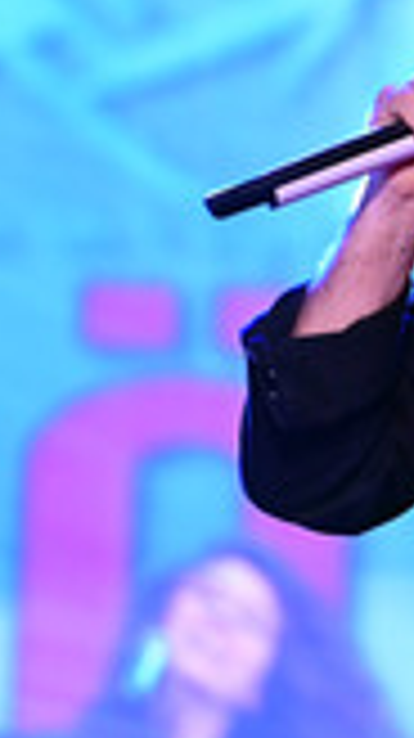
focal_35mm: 576
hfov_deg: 2.1
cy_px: 360
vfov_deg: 3.8
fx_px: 11264
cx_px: 727
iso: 2000
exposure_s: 1/320
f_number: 3.2
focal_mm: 200
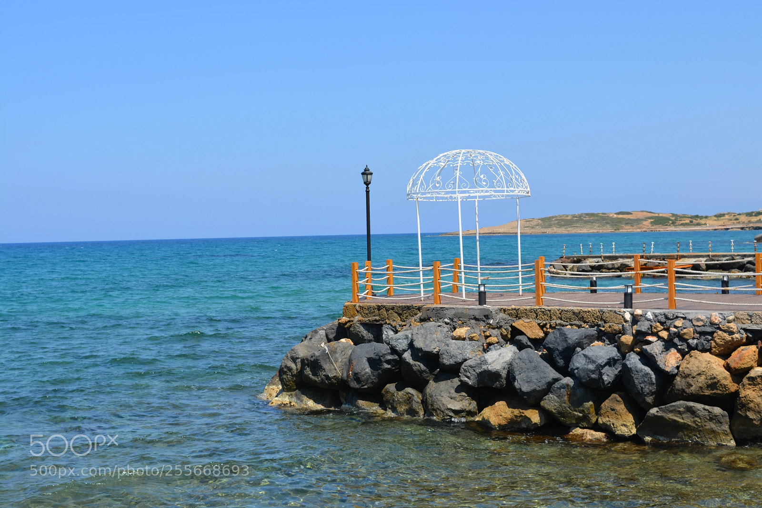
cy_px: 254
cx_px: 381
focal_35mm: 52
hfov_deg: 37.9
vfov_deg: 25.7
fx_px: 1111
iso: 100
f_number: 9
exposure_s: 1/320
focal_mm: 35
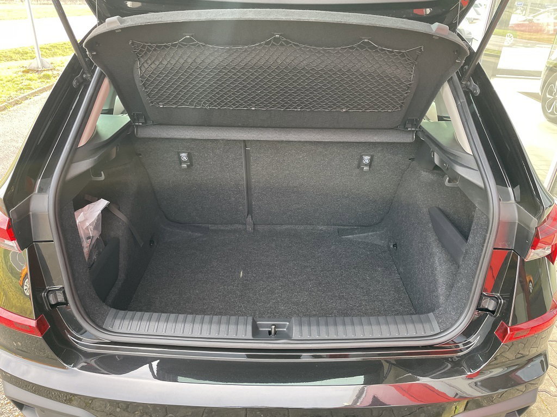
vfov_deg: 53.1
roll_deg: -3.0
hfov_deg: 67.3
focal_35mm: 26
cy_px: 208
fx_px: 418
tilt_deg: -27.8
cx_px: 278
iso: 125
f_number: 1.6
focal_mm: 4.2
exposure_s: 1/111
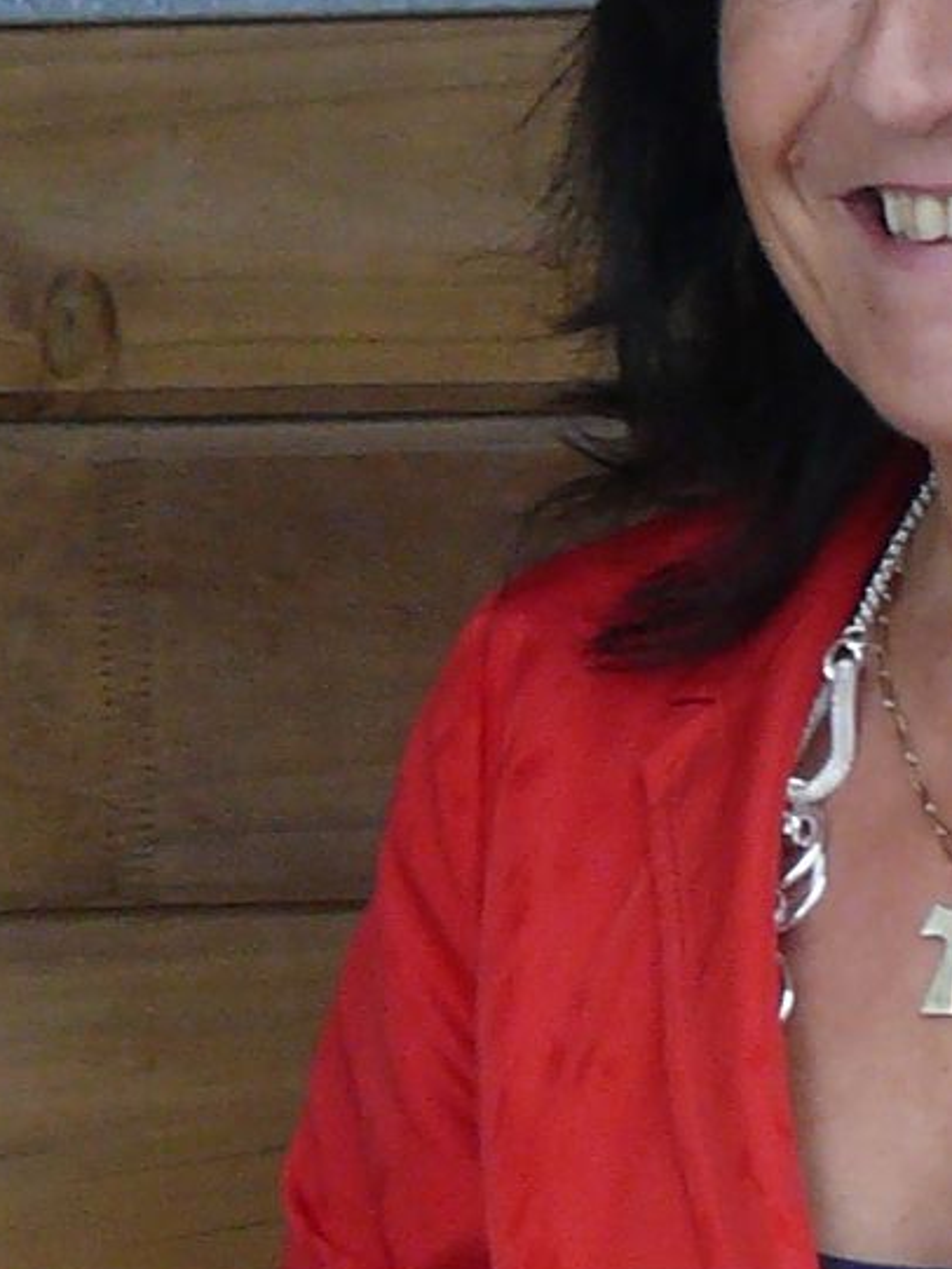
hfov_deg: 3.2
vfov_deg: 4.3
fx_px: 17044
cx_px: -460
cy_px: 554
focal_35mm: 465
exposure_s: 1/80
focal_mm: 14.5
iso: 100
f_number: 3.2
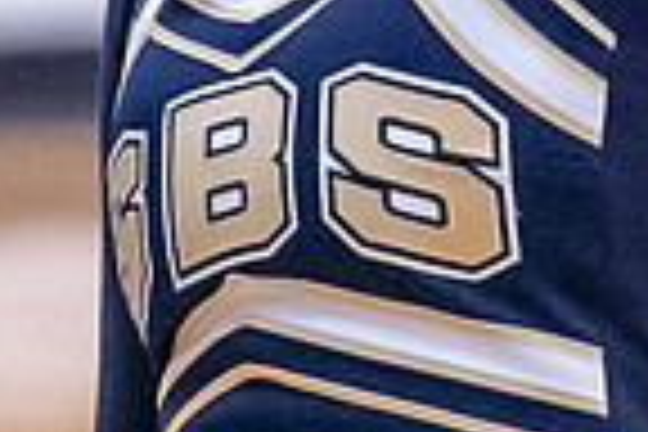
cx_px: 184
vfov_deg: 0.7
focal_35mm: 1981
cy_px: 311
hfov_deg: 1.0
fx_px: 35655
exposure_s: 1/1250
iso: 2000
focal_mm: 200
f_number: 2.8
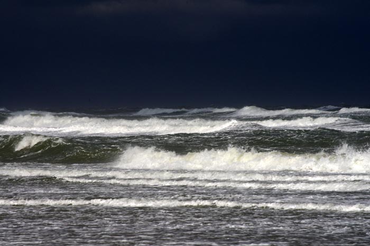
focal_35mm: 300
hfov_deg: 6.9
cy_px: 123
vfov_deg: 4.6
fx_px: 3080
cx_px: 185
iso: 400
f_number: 14
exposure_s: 1/400
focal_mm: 200
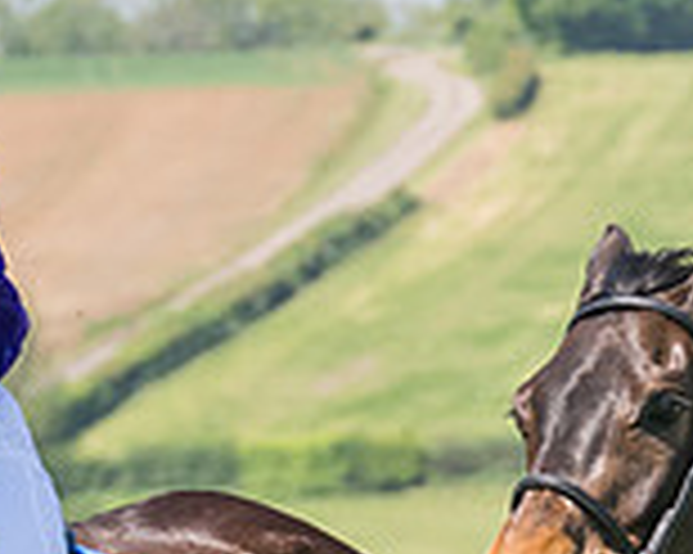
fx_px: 13528
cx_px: 11
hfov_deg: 2.9
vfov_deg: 2.3
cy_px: 730
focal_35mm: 660
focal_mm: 98
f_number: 5
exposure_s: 1/2000
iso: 400
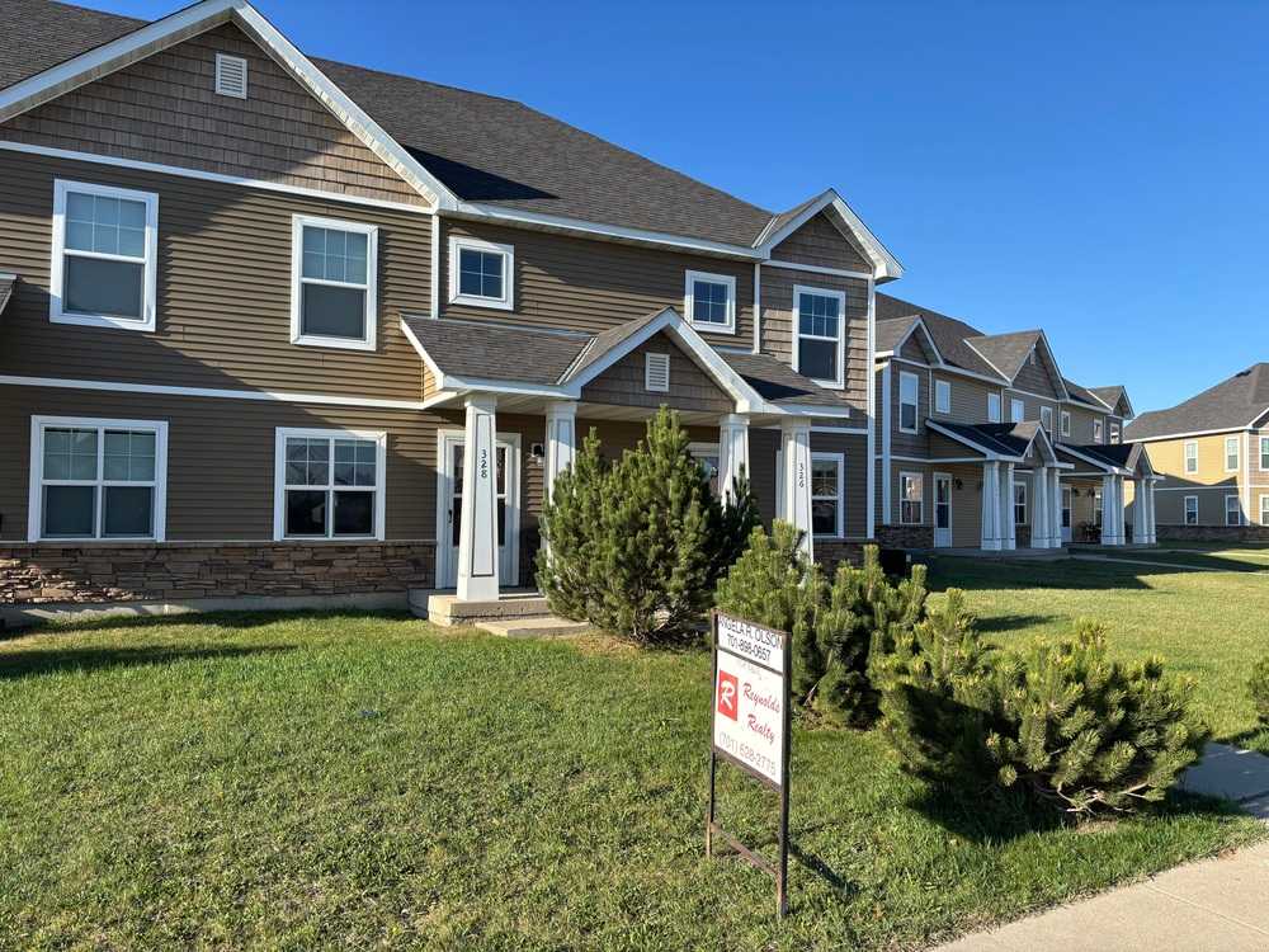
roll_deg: -0.9
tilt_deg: +1.9
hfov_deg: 67.3
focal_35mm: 26
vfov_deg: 53.1
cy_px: 476
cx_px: 634
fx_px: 953
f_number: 1.6
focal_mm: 5.96
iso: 50
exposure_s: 1/1845
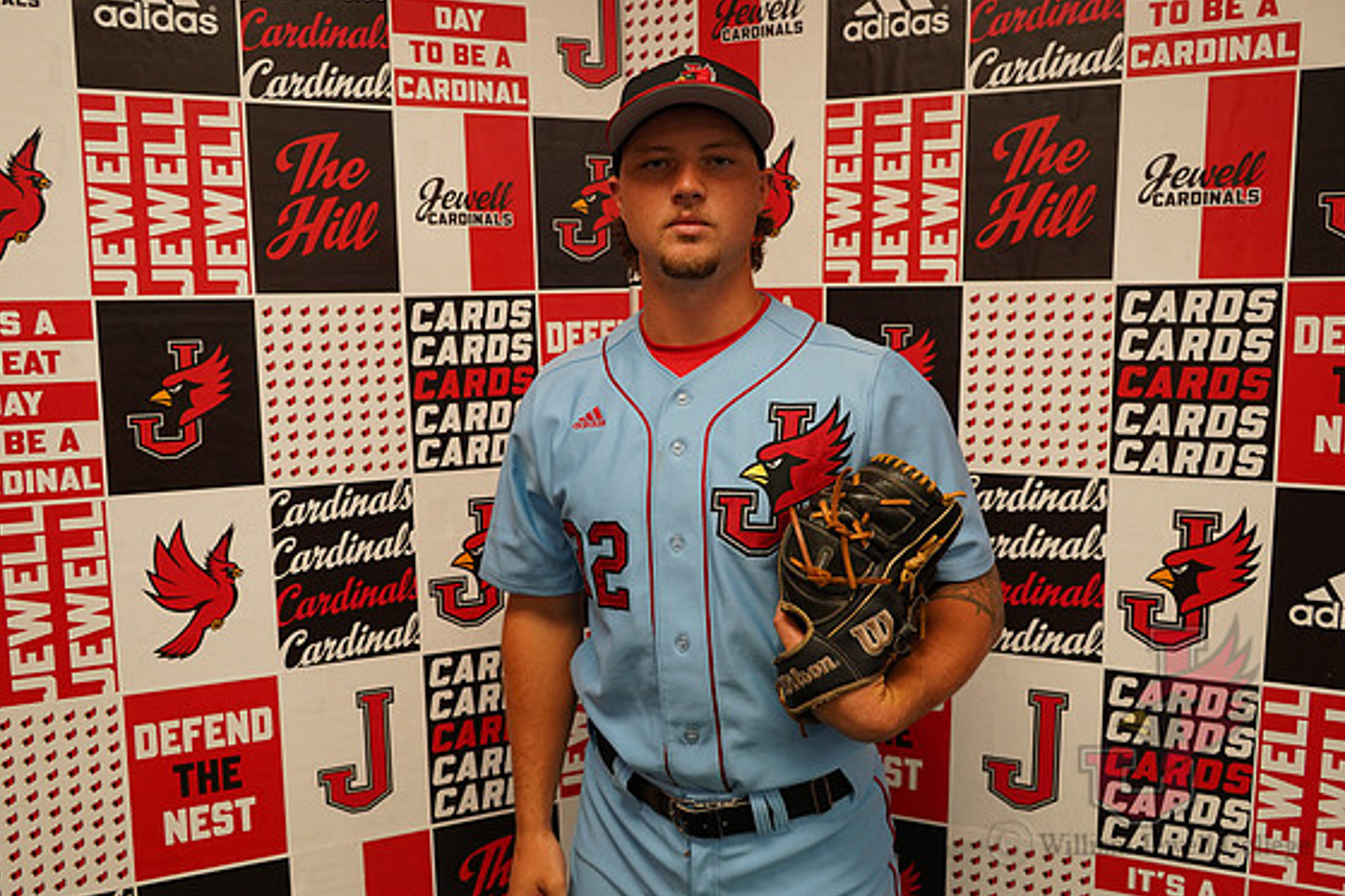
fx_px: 1083
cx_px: 660
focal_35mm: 29
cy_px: 436
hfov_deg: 63.7
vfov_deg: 44.9
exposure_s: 1/160
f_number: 4
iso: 800
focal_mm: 28
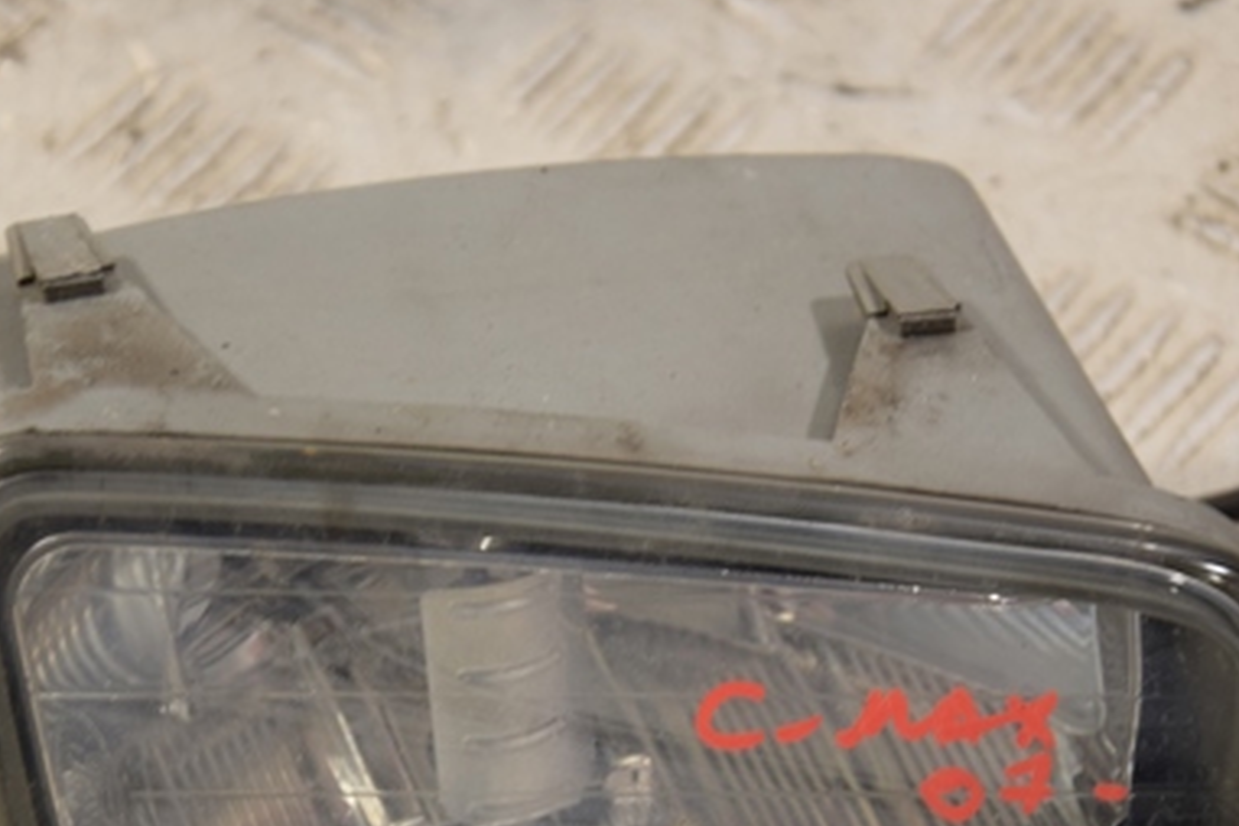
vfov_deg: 7.3
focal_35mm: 189
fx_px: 6499
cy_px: 595
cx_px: 576
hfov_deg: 10.9
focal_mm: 75
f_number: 5.3
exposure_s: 1/100
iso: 400
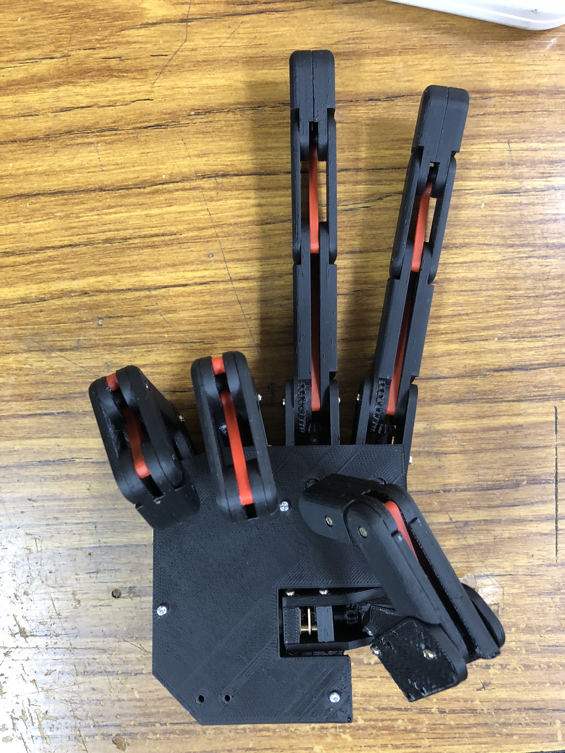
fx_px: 609
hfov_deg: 49.7
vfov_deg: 63.4
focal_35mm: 28
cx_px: 282
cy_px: 376
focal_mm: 3.99
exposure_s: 1/17
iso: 100
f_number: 1.8
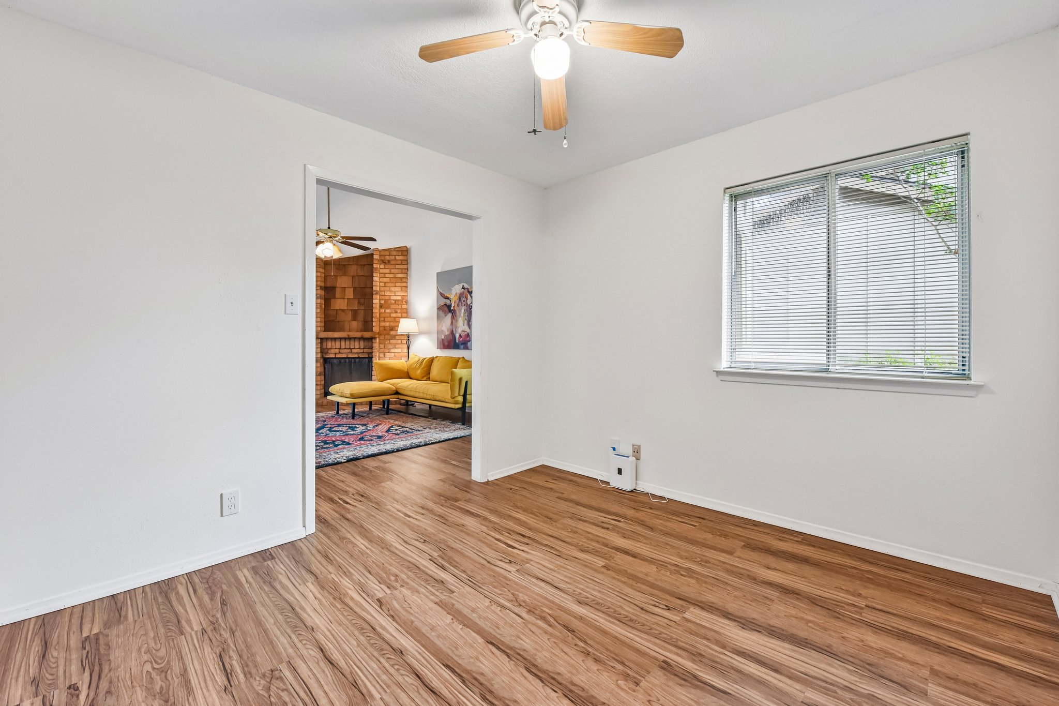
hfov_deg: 104.3
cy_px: 353
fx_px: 412
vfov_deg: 81.2
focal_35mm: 14
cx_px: 530
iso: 560
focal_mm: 14
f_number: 8
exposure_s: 1/15
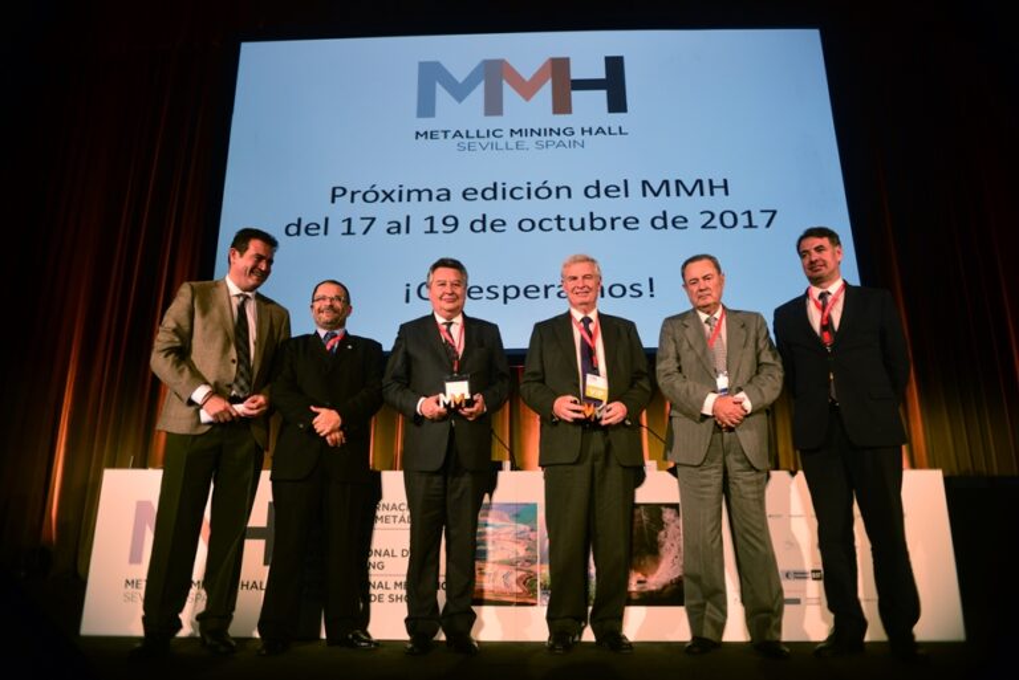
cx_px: 510
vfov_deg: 53.2
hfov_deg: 73.7
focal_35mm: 24
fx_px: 680
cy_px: 340
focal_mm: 24
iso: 640
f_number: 6.3
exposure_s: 1/160
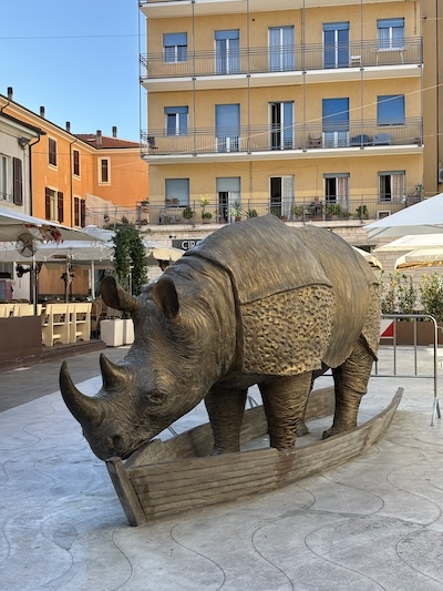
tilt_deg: +0.5
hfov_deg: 28.0
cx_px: 222
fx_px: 887
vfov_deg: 36.8
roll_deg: -0.1
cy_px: 296
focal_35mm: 52
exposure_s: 1/662
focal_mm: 5.96
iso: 32
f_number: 1.6
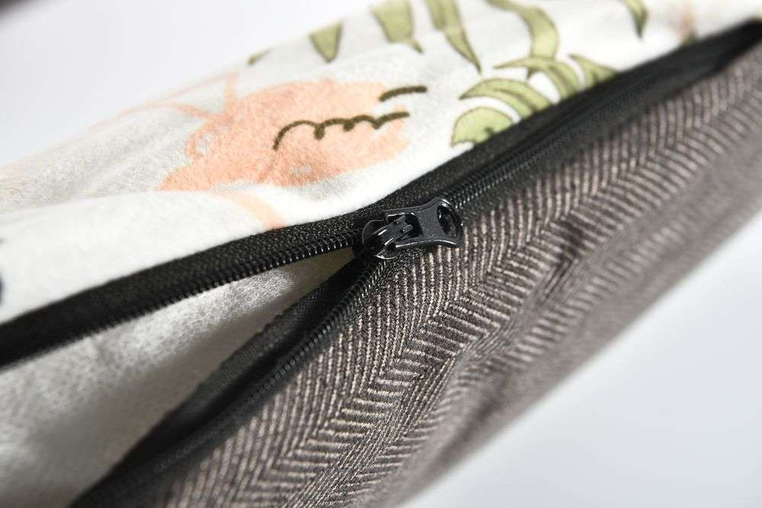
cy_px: 254
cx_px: 381
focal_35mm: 62
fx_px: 1312
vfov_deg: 21.9
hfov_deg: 32.4
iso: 320
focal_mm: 62
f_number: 9
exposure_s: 1/125
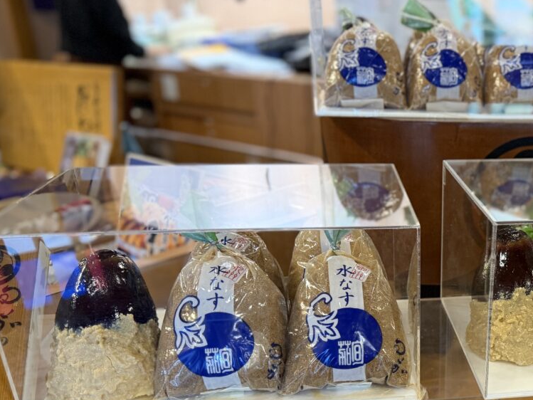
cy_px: 337
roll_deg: -0.3
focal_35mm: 41
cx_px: 454
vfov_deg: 33.8
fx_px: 631
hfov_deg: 42.8
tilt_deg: -27.8
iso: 320
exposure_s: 1/60
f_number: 1.78
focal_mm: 6.76
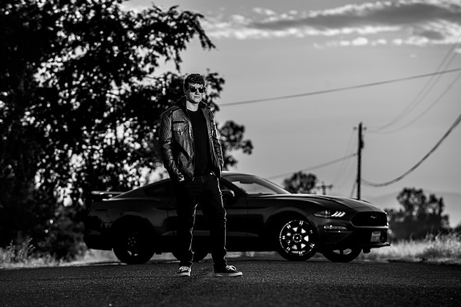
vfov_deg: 6.8
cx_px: 230
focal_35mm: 202
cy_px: 154
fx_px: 2587
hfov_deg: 10.2
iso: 50
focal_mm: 200
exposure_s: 1/250
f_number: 5.6
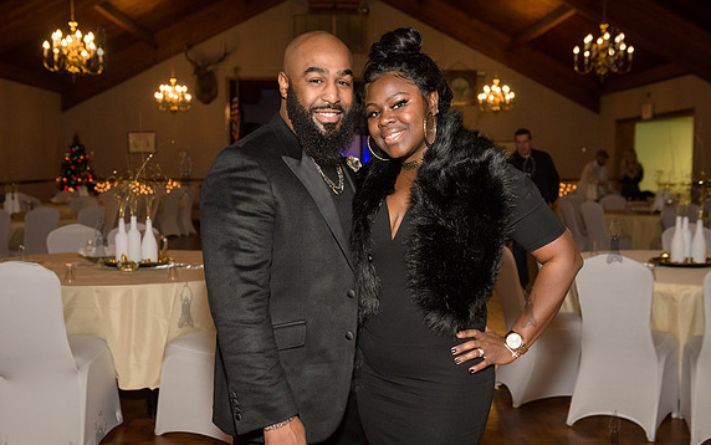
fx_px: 814
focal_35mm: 42
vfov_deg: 30.6
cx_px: 361
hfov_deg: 47.2
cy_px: 240
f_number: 4
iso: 1600
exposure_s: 1/320
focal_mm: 38
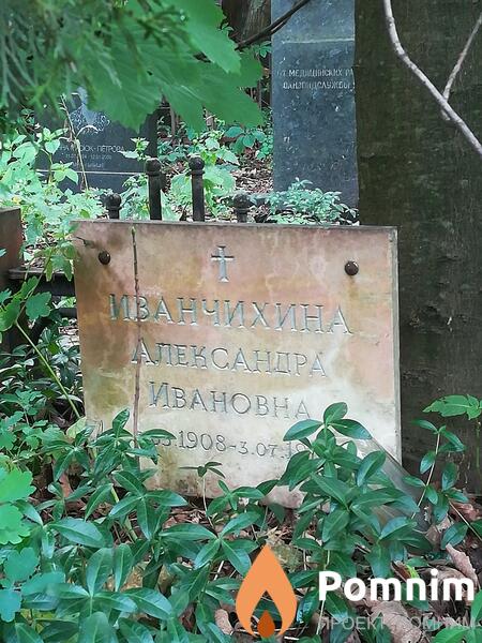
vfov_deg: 28.6
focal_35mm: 68
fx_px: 1262
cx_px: 241
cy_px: 322
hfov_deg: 21.6
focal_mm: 3.83
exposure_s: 1/30
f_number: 2.2
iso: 200
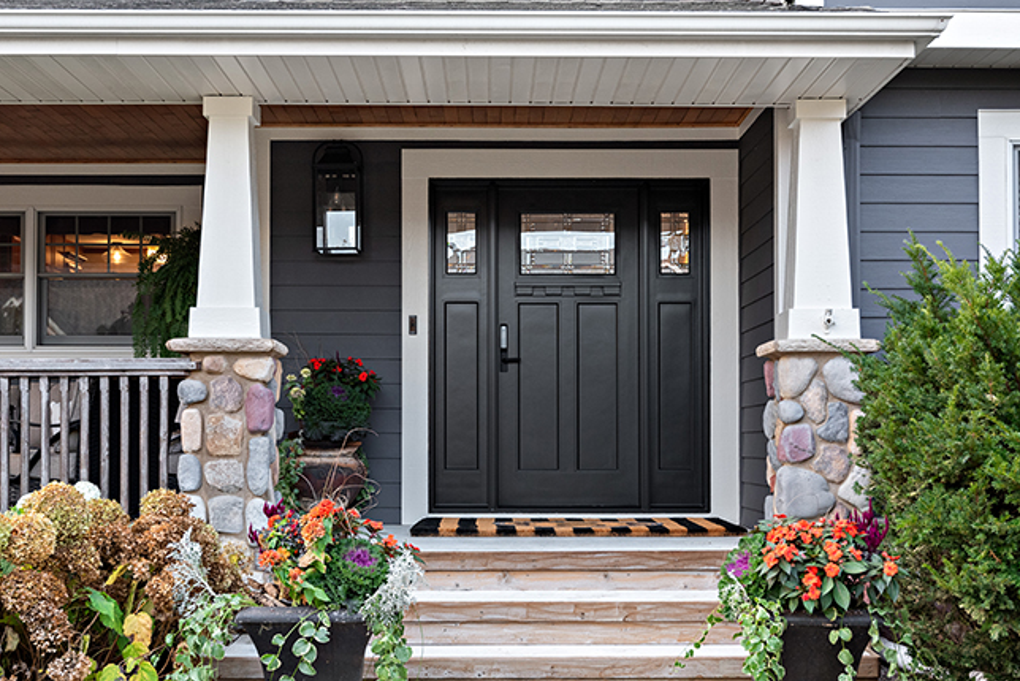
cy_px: 359
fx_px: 1417
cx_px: 505
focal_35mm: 50
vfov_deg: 27.0
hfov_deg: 39.6
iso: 800
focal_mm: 46
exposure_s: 1/80
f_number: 7.1
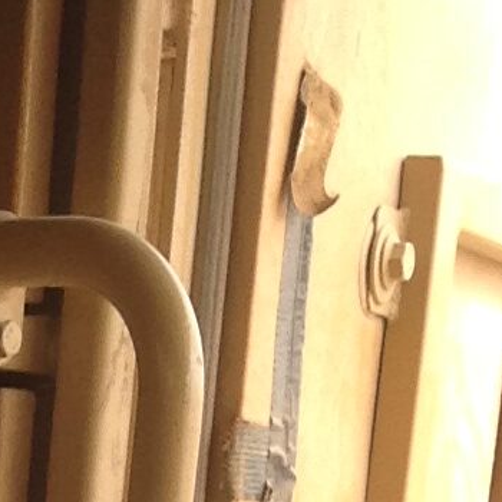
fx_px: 3757
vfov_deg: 6.6
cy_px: 1766
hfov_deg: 7.4
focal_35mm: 229
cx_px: -360
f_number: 2.4
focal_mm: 4.28
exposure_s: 1/280
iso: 50
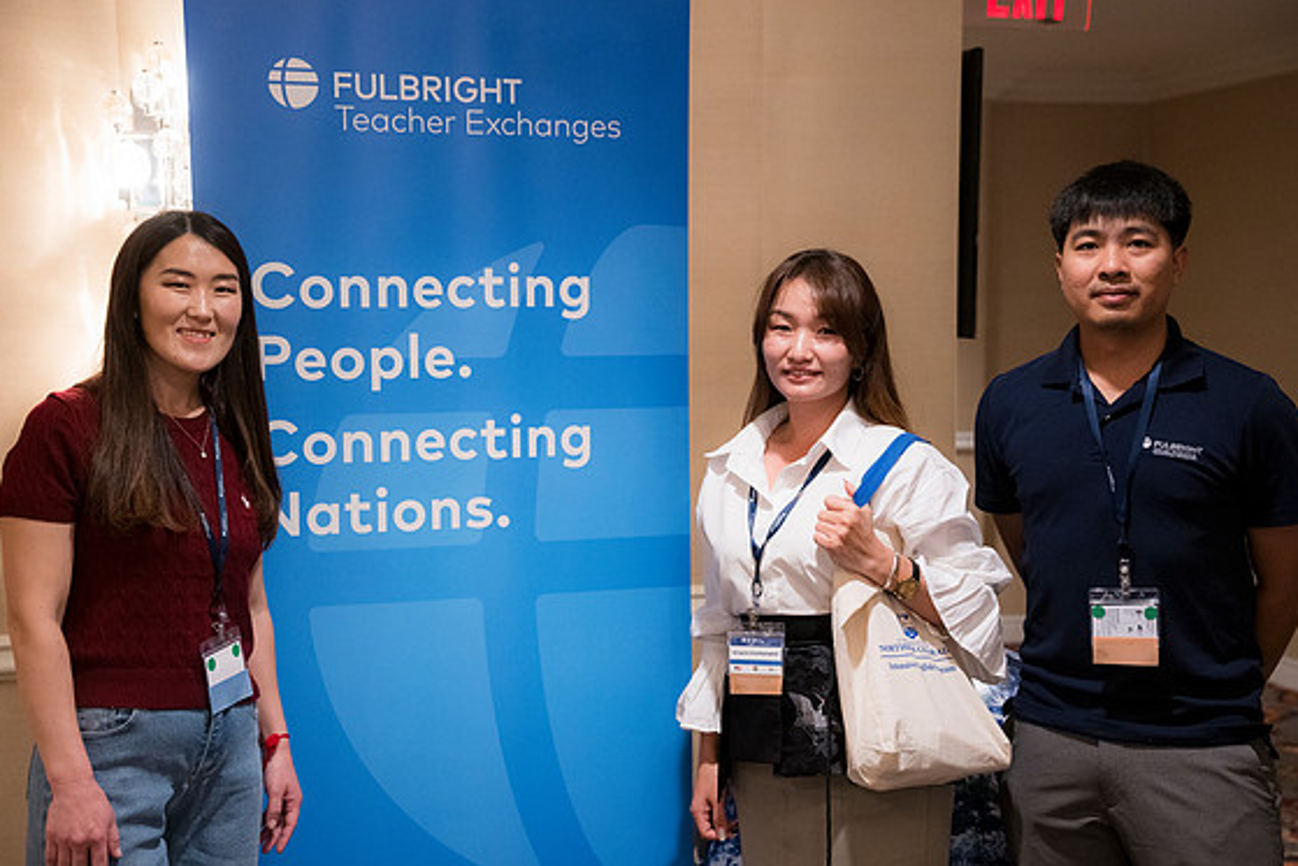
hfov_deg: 36.2
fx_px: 1983
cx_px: 657
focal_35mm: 55
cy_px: 445
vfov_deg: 24.6
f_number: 3.2
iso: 3600
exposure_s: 1/250
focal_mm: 53
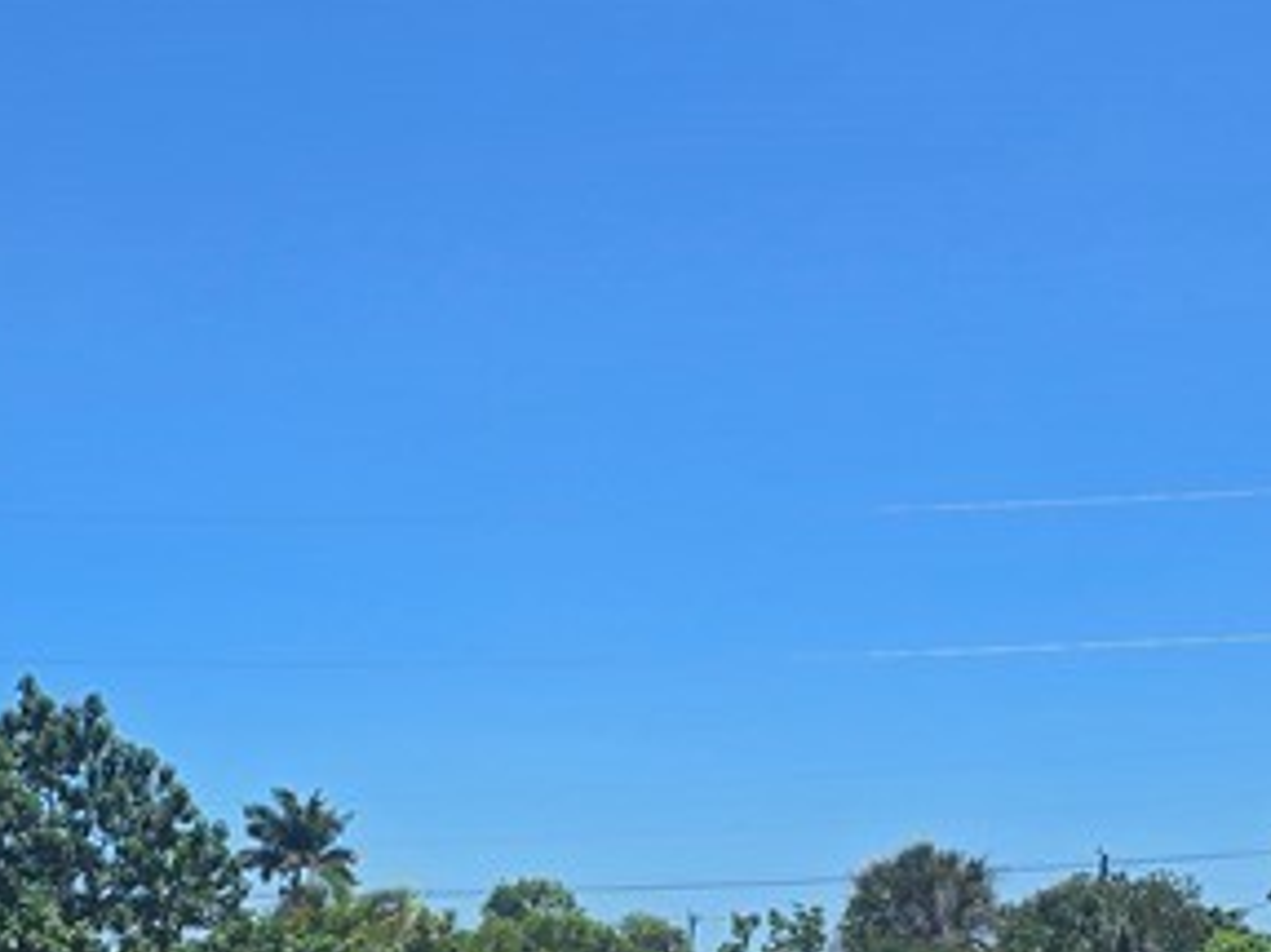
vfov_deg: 16.7
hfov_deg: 23.4
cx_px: 226
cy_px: 1315
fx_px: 3010
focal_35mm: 82
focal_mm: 6.3
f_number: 1.7
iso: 12
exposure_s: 1/970
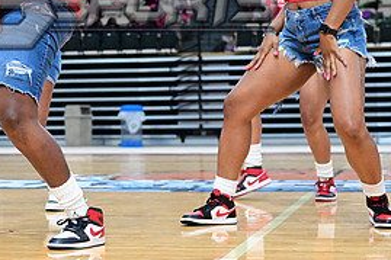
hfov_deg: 18.6
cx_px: 47
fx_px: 1172
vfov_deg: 12.5
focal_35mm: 108
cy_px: -13
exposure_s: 1/1000
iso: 6400
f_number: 3.2
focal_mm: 50
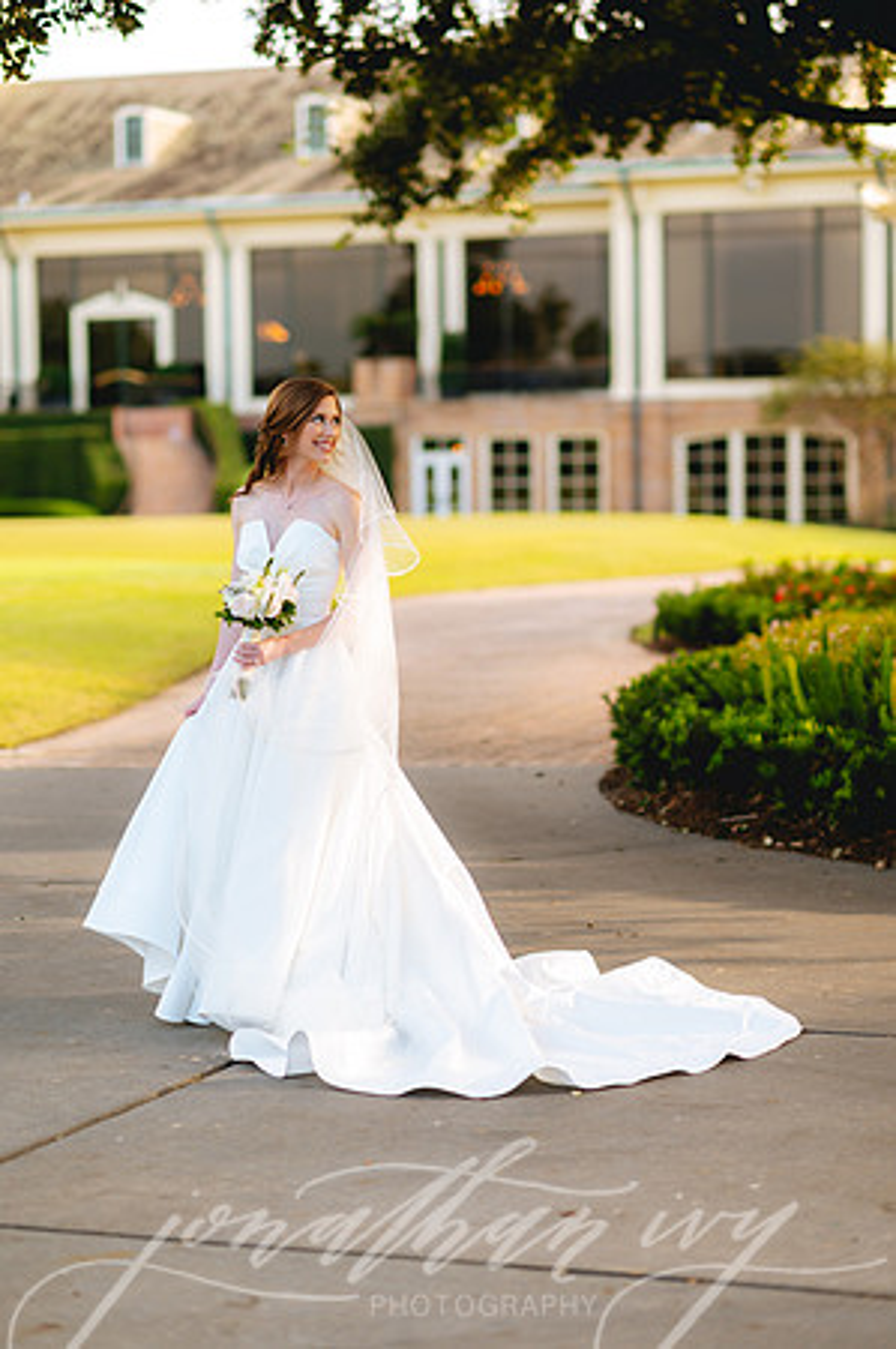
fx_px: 3180
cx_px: 448
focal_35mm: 85
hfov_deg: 16.0
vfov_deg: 23.9
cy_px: 674
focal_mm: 85
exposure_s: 1/640
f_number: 2
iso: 100
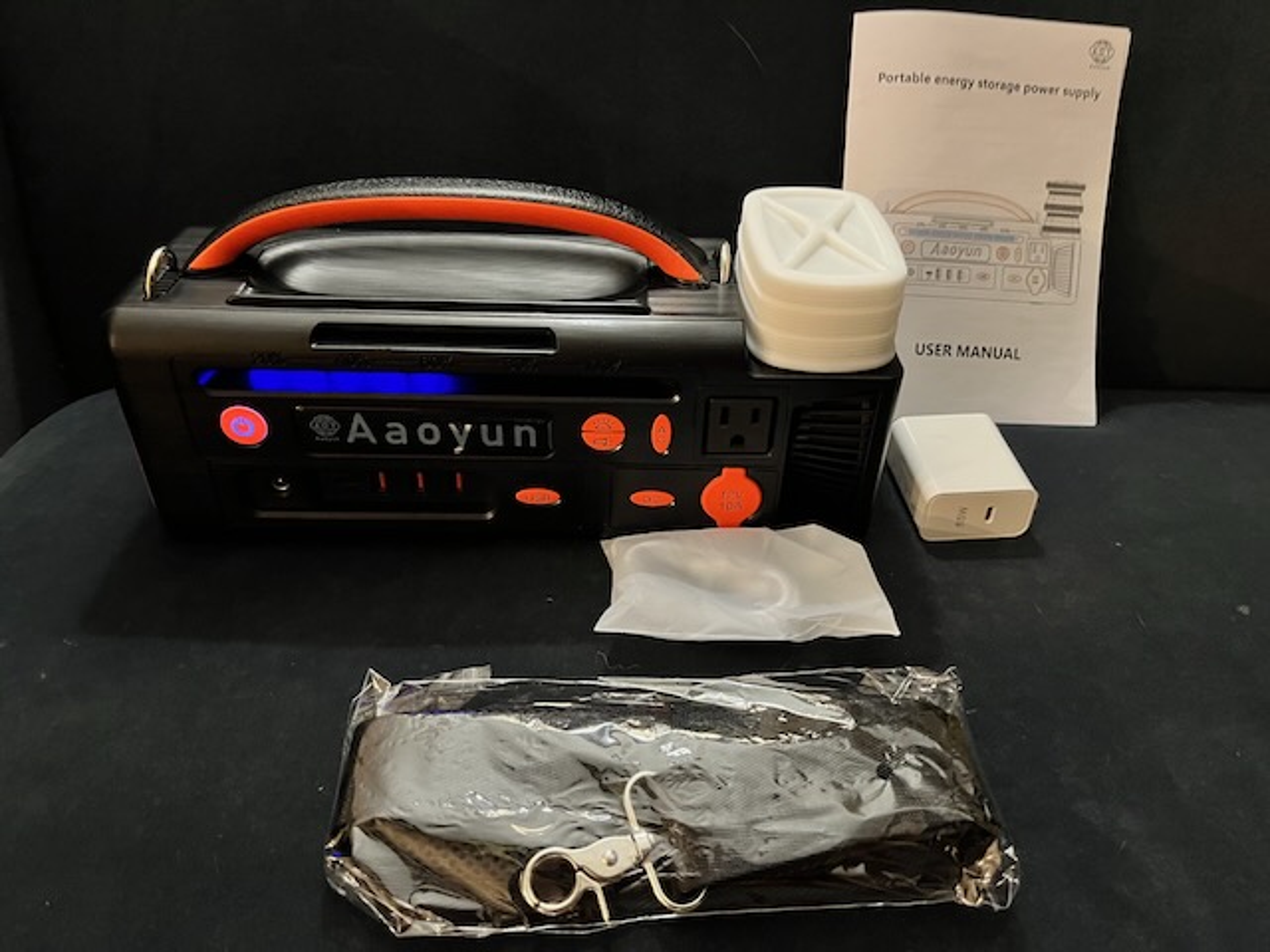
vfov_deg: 53.1
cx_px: 635
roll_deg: -2.8
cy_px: 476
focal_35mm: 26
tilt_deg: -43.1
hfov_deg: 67.3
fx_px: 954
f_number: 1.6
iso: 640
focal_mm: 5.1
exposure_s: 1/30
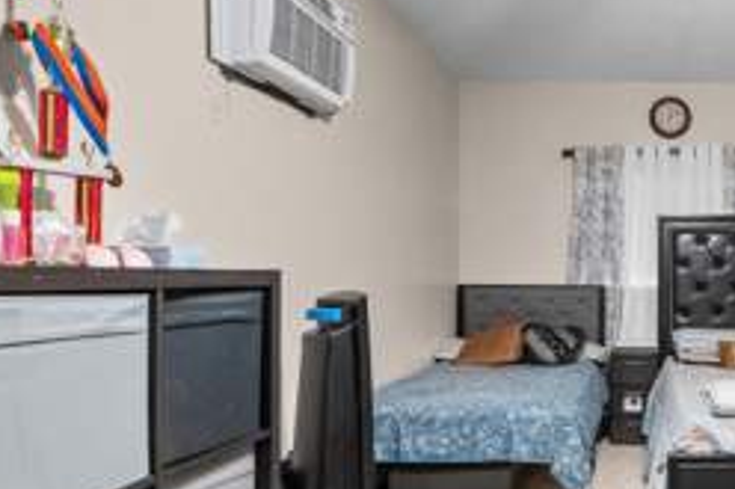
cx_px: 673
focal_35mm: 31
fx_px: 632
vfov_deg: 42.1
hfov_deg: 52.4
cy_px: 285
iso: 12800
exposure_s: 1/50
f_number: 9
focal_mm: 16
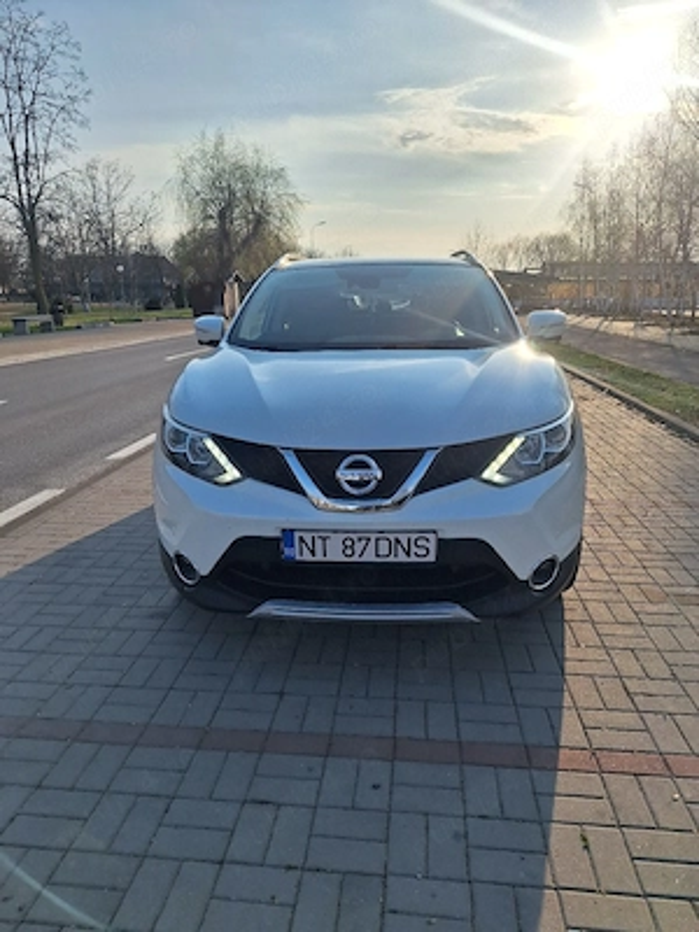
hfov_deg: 58.9
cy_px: 466
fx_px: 619
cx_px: 350
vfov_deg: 73.9
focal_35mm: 23
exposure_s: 1/5000
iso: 40
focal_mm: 5.54
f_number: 1.8
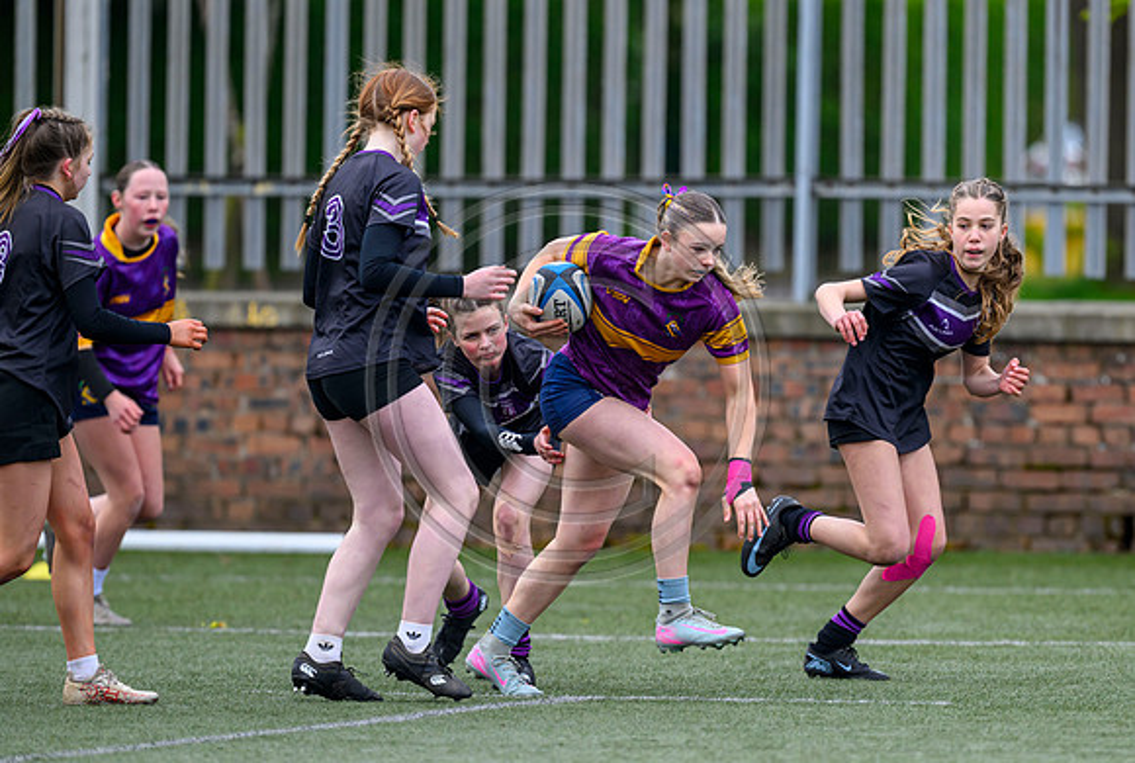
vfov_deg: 2.8
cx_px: 683
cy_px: 397
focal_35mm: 493
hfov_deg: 4.2
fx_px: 15579
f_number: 3.5
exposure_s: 1/1600
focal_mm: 400
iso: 640
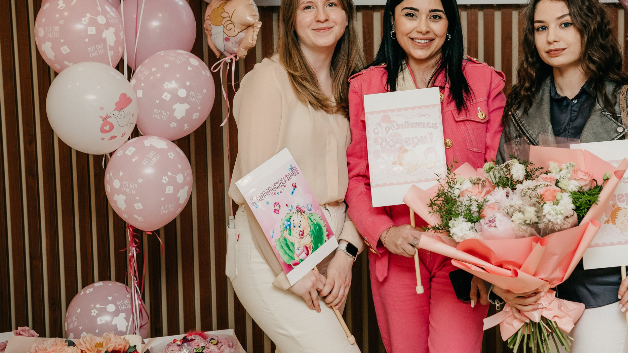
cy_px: 128
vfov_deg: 17.2
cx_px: 414
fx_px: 1166
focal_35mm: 70
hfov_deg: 30.0
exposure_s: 1/160
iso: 200
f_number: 4
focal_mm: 46
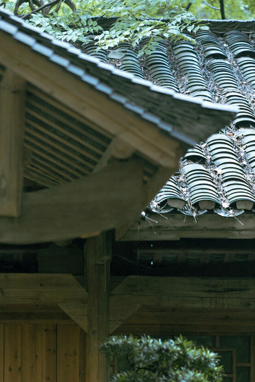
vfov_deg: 12.6
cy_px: 342
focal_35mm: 162
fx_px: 1720
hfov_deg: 8.5
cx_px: 101
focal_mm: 85
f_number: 1.6
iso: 1250
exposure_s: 1/320
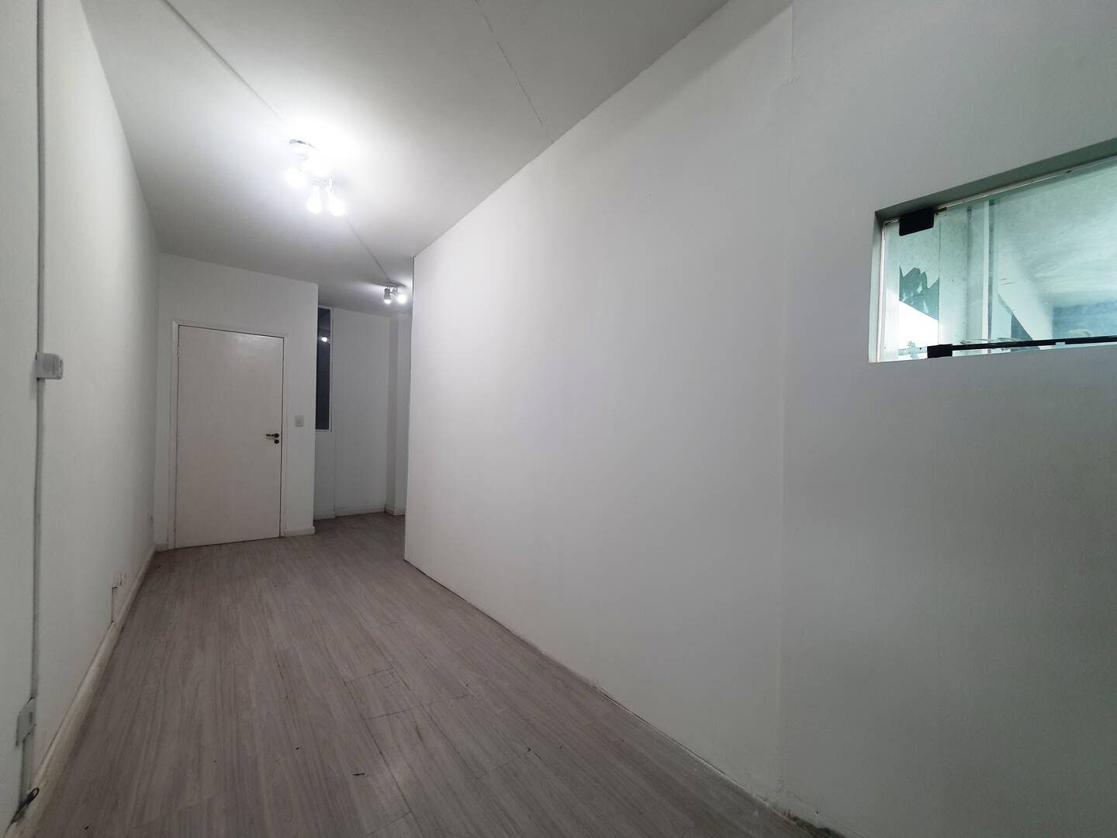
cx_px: 558
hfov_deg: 106.2
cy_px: 419
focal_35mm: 13
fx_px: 419
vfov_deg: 89.9
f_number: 2.2
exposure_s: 1/60
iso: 64
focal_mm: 1.8
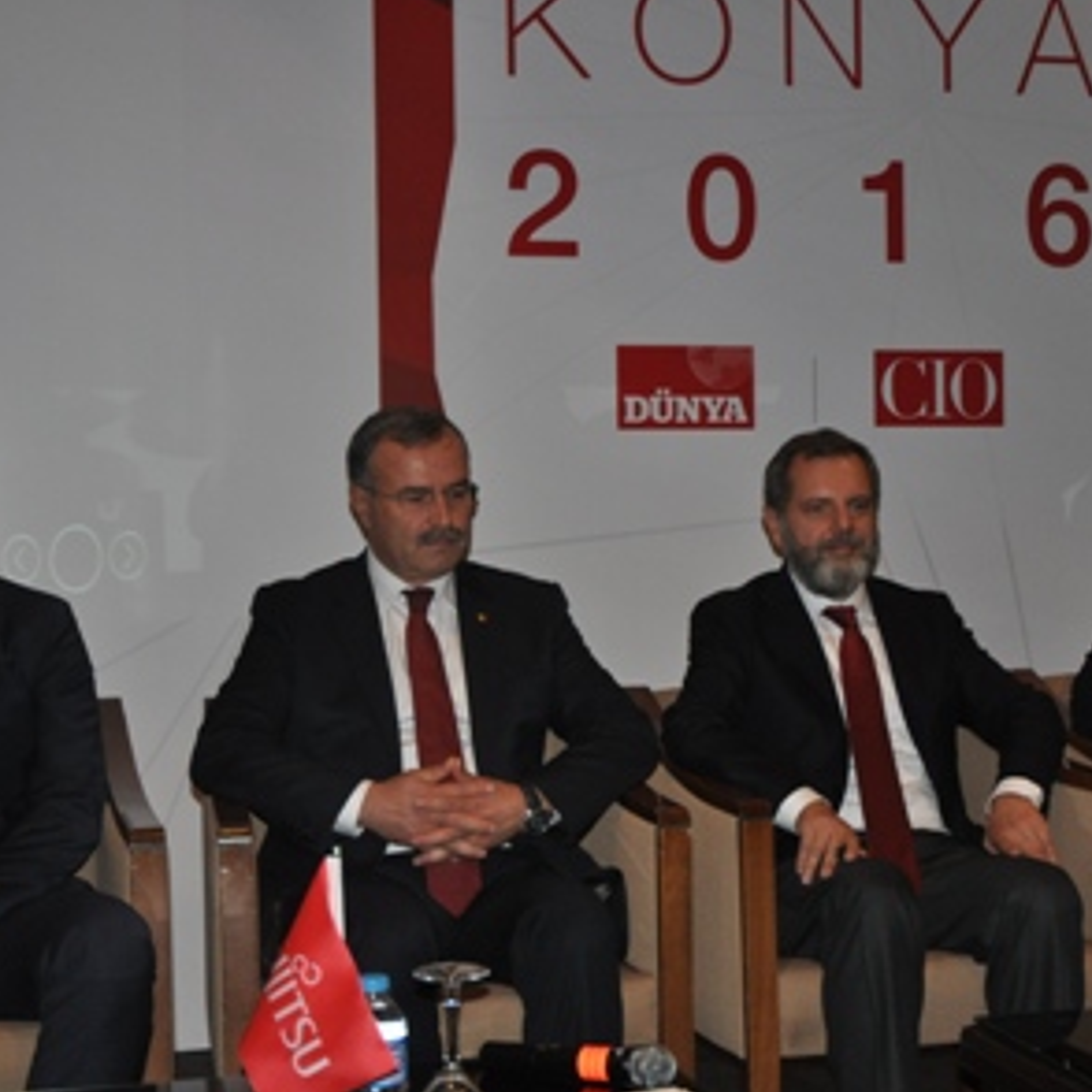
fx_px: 2356
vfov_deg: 26.1
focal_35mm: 66
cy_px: 542
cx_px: 624
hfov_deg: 26.1
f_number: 4
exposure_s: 1/60
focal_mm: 34
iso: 800
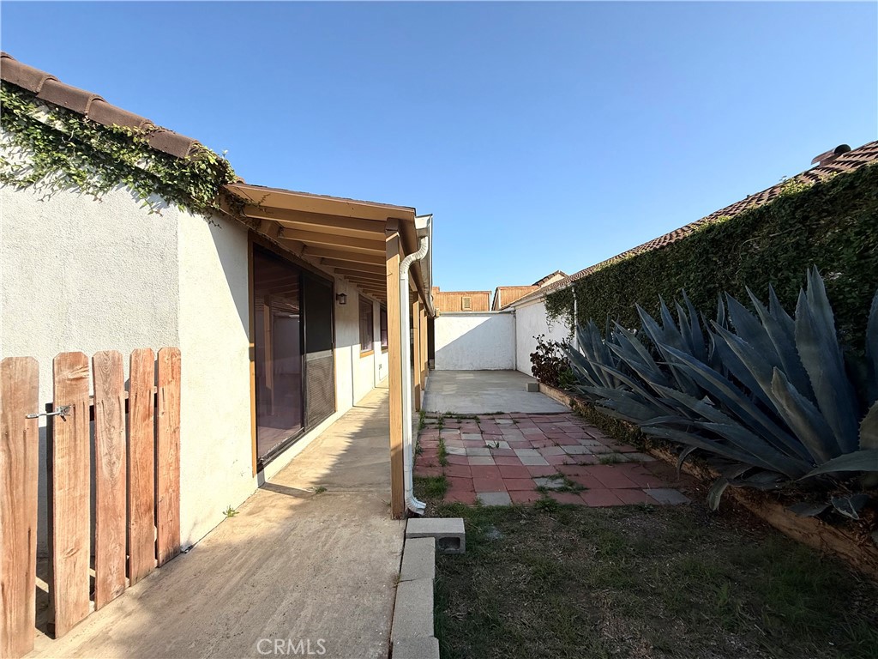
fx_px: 355
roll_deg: +0.8
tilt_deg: +0.8
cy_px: 330
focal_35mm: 14
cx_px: 439
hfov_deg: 102.1
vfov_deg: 85.7
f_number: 2.2
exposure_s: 1/1745
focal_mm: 2.22
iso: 64
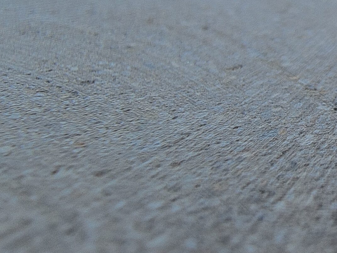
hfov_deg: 48.2
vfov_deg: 42.1
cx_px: 337
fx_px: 302
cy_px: 30
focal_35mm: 31
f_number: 2.2
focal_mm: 2.2
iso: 50
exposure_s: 1/131
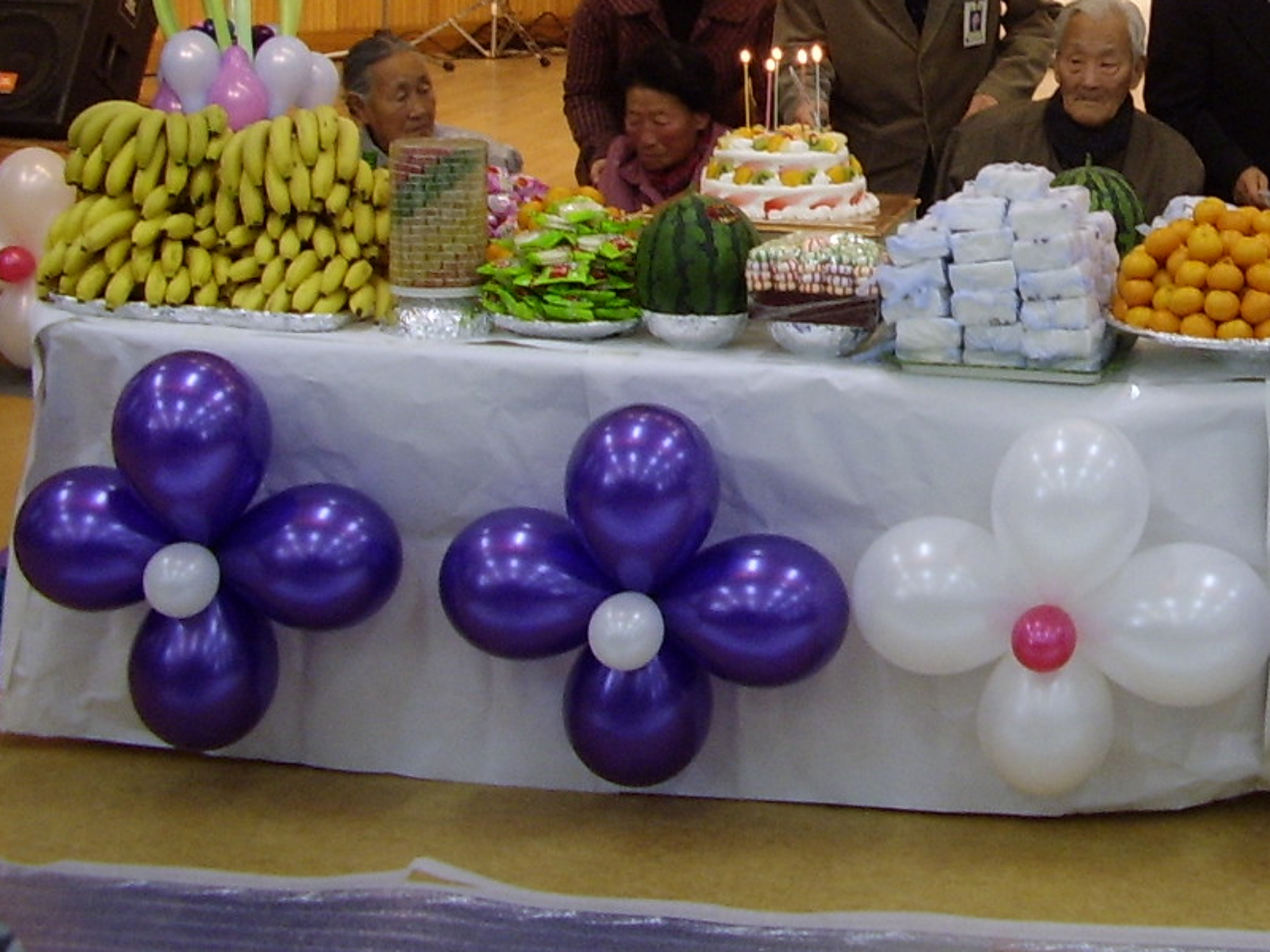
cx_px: 1153
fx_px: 2201
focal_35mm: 60
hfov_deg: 30.7
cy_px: 5
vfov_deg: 23.4
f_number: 2.9
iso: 100
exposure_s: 1/30
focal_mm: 5.8
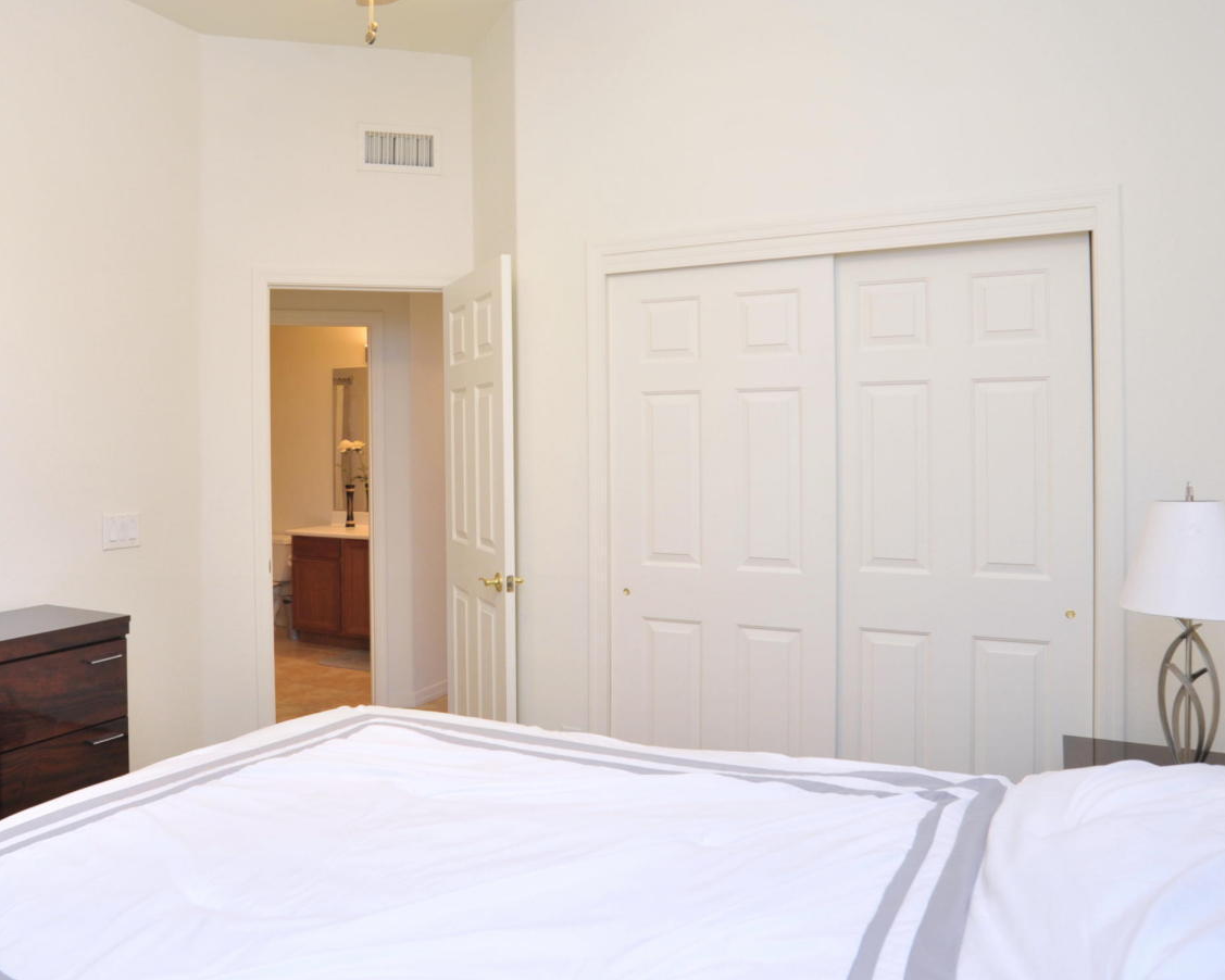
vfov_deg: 53.0
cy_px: 416
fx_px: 979
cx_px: 439
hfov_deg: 62.9
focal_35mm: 27
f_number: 7.1
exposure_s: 1/30
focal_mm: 18
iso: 800
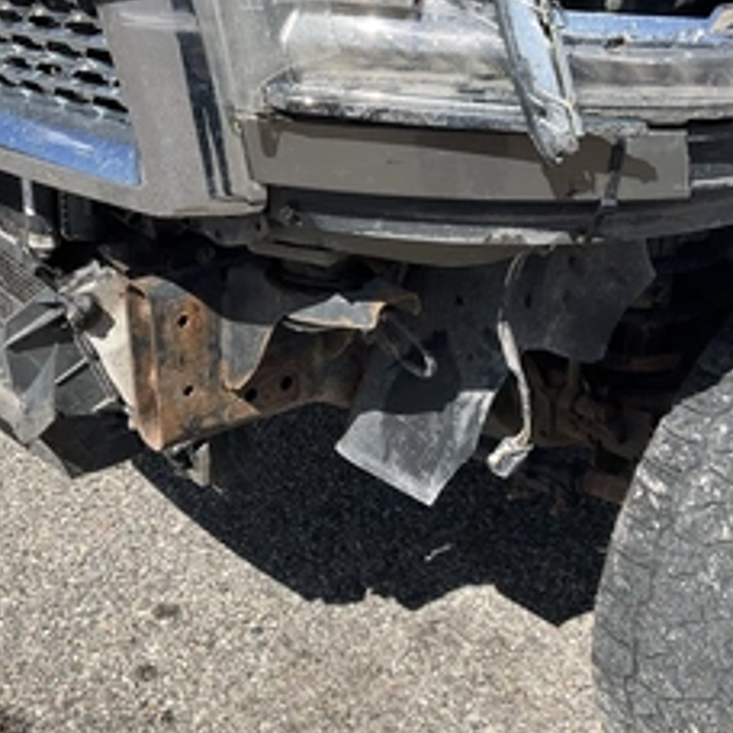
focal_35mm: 45
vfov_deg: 37.4
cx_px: 354
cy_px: 434
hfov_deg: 37.5
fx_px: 1078
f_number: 1.8
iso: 25
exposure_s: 1/1490
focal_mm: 3
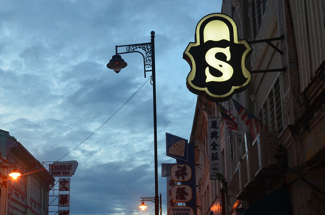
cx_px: 92
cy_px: 158
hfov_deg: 33.6
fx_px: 530
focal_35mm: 59
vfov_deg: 22.8
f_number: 7.1
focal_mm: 25
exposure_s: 1/25
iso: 800
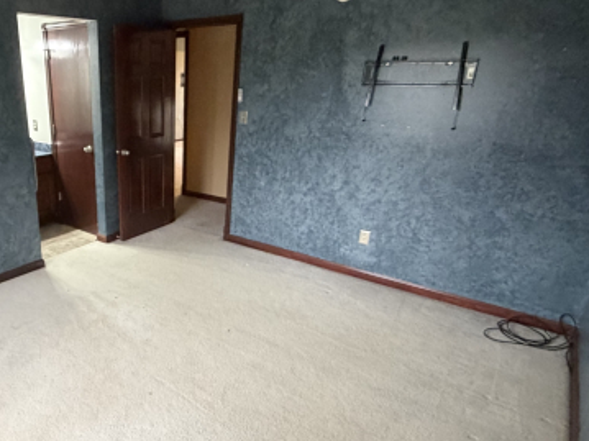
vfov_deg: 53.0
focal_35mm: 26
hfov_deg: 63.4
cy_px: 234
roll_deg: +0.0
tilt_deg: -22.0
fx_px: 442
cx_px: 147
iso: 500
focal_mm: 2.22
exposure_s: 1/60
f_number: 2.2
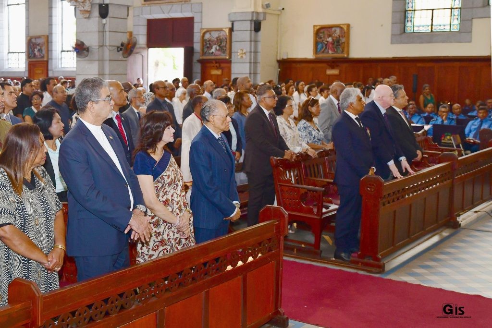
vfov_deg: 38.9
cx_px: 246
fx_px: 465
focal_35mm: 34
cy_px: 164
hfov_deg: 55.8
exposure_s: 1/250
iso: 1250
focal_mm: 34
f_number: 3.2
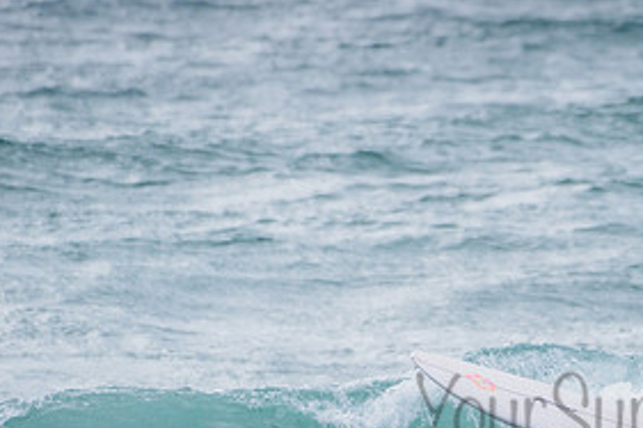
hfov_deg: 1.6
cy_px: 360
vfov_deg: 1.1
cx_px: 802
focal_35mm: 1266
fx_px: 22598
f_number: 5.6
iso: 500
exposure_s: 1/2000
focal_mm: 500
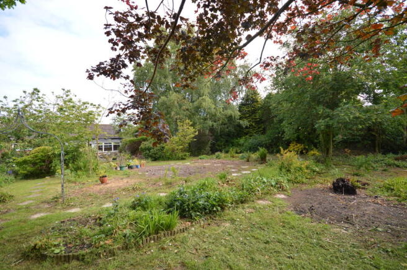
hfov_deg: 100.4
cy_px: 135
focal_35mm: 15
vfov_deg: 77.2
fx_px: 169
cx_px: 204
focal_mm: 10
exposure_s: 1/125
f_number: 5.6
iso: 110
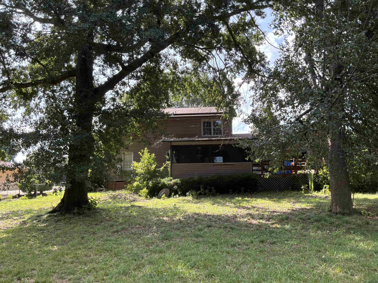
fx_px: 306
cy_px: 142
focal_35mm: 28
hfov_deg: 63.4
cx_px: 189
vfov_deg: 49.7
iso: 32
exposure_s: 1/338
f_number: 1.8
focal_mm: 3
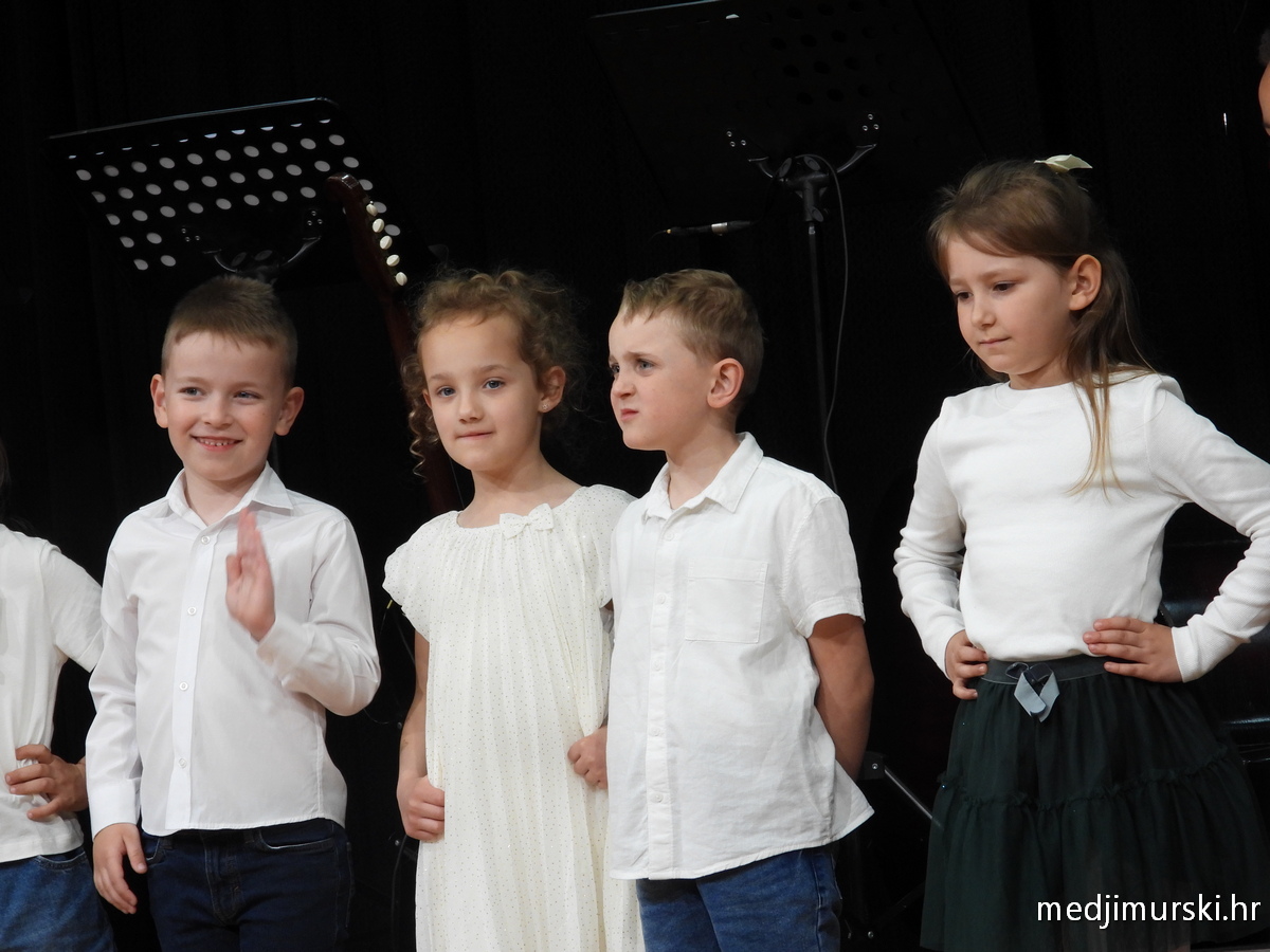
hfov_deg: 10.7
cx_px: 635
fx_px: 6787
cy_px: 476
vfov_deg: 8.0
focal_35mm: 185
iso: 360
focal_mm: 33.2
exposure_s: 1/60
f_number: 4.5
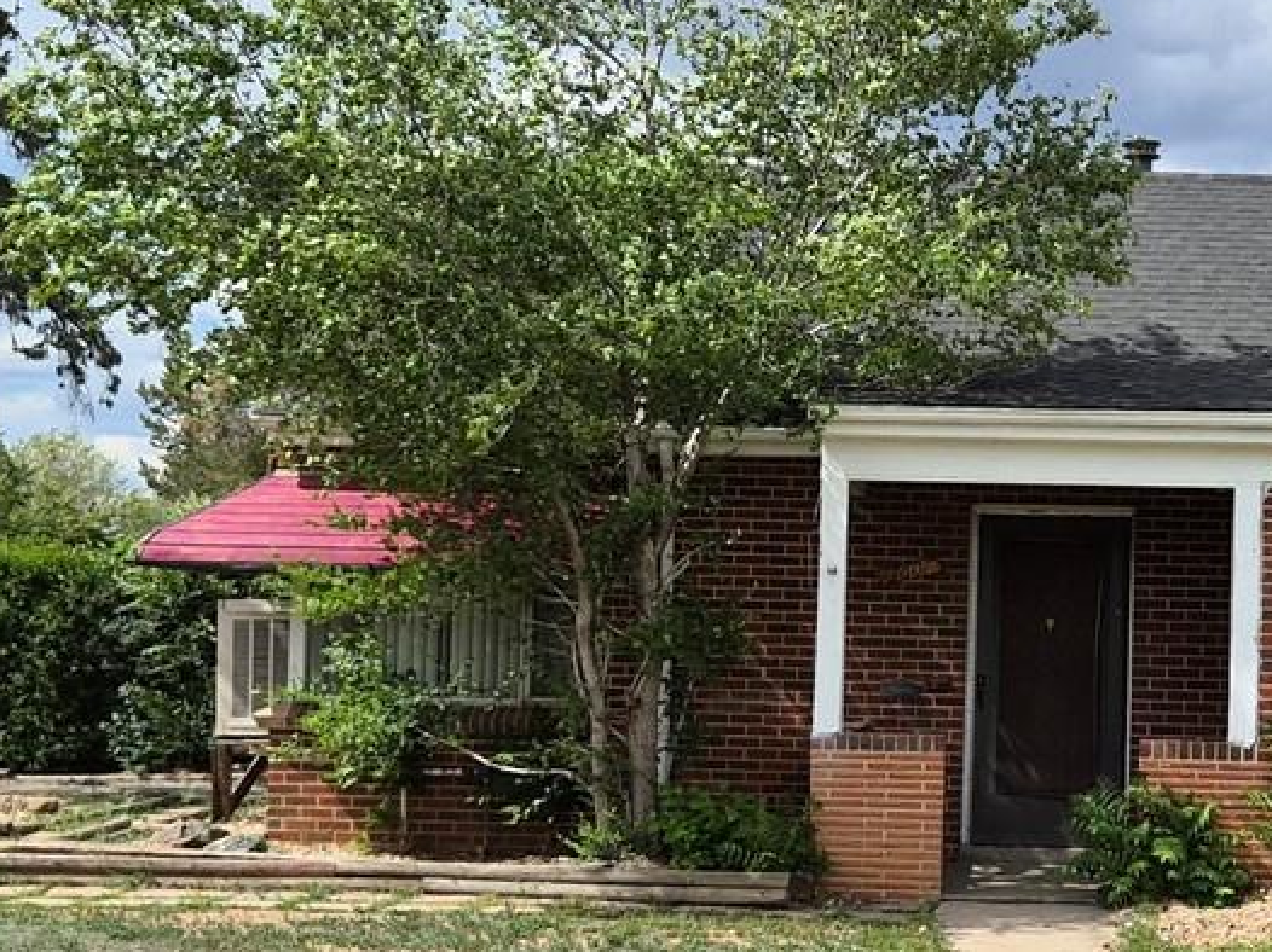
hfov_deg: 27.5
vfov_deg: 21.0
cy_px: 561
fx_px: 2571
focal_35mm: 70
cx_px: 900
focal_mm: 5.4
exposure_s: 1/7344
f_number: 1.8
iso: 80
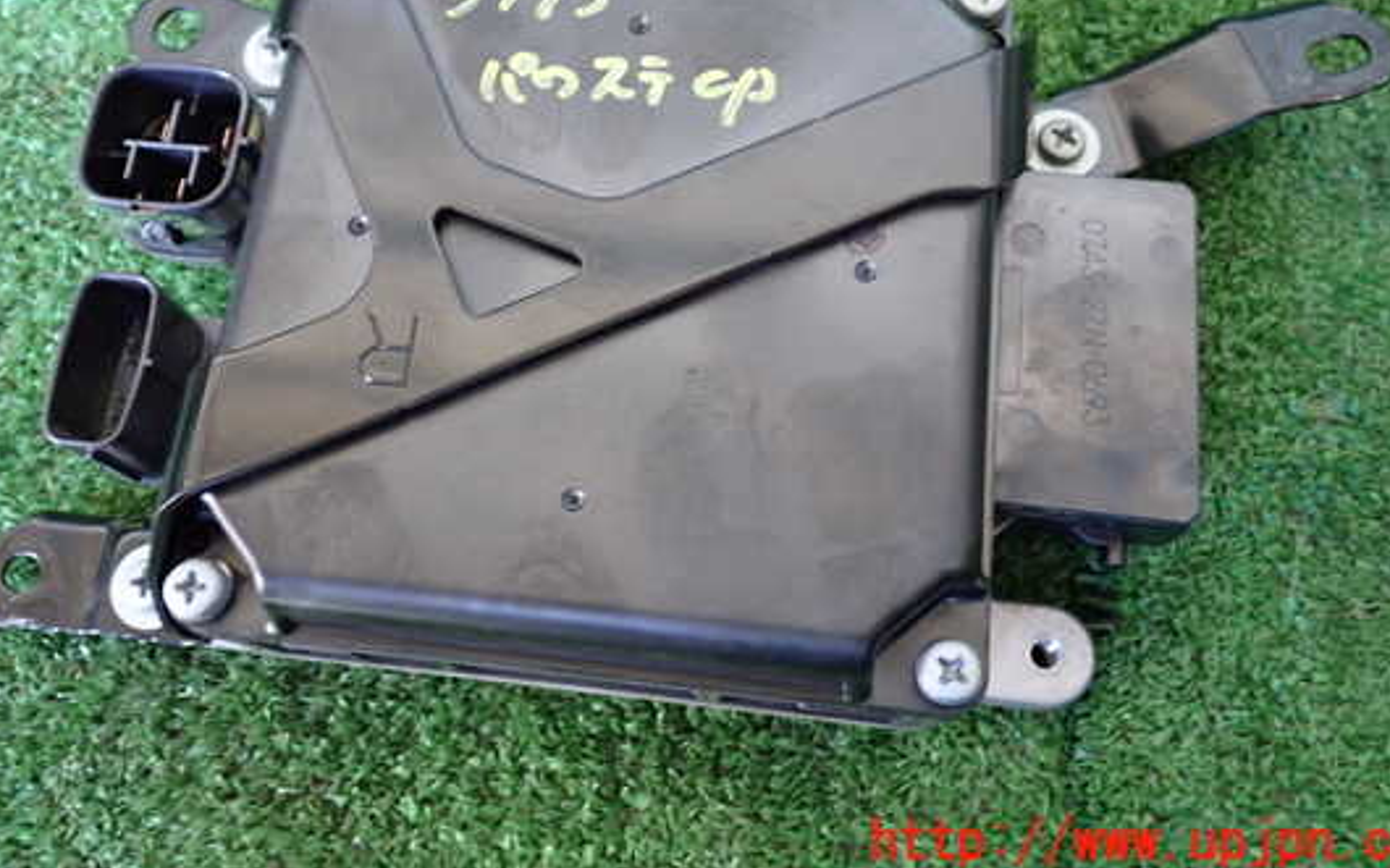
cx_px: 677
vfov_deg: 35.0
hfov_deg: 54.0
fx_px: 1363
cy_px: 286
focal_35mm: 36
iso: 500
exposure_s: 1/50
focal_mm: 5.4
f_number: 2.3
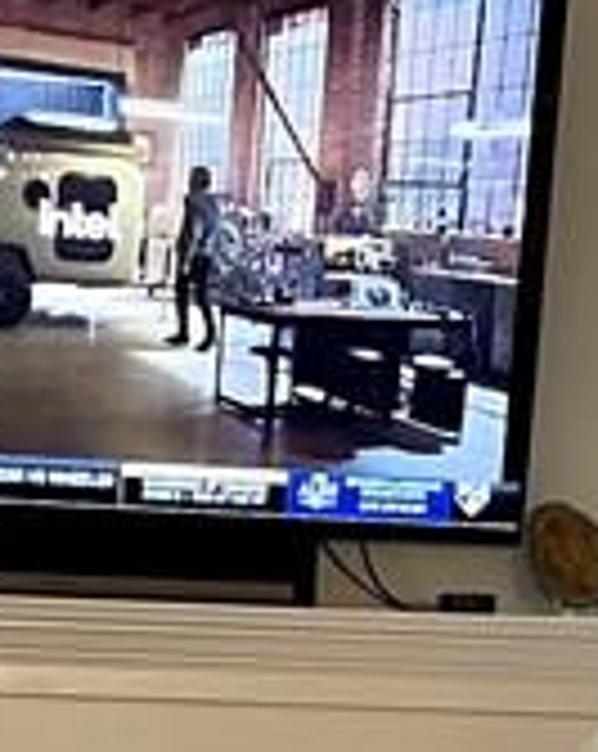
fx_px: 3461
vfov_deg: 12.1
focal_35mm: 156
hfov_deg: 9.9
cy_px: 887
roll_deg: -2.1
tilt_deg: -4.1
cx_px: 148
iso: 200
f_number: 1.5
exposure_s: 1/60
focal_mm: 5.7
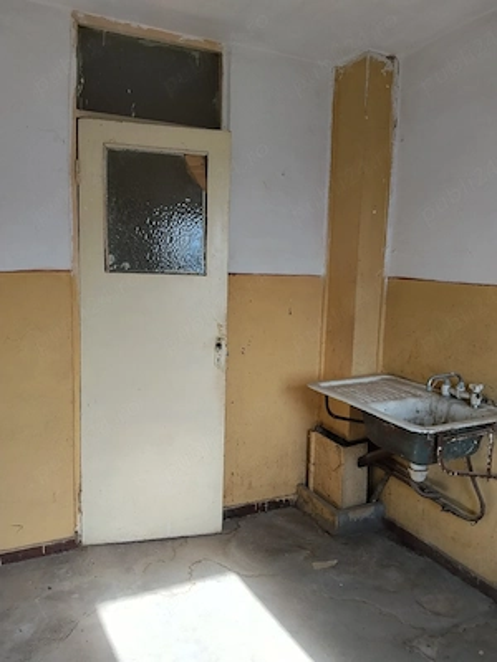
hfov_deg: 48.2
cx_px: 248
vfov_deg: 61.7
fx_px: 555
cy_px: 331
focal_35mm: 29
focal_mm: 3.96
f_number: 1.8
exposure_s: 1/152
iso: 50
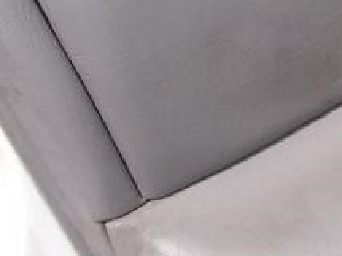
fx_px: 1323
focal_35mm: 134
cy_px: 67
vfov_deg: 11.0
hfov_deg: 13.4
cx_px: 587
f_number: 7.8
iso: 80
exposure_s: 1/160
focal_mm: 6.3
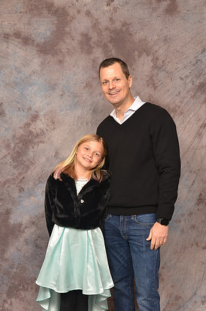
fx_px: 423
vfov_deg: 39.9
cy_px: 210
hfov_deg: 27.4
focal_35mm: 49
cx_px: 100
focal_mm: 24
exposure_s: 1/60
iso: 200
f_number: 5.6
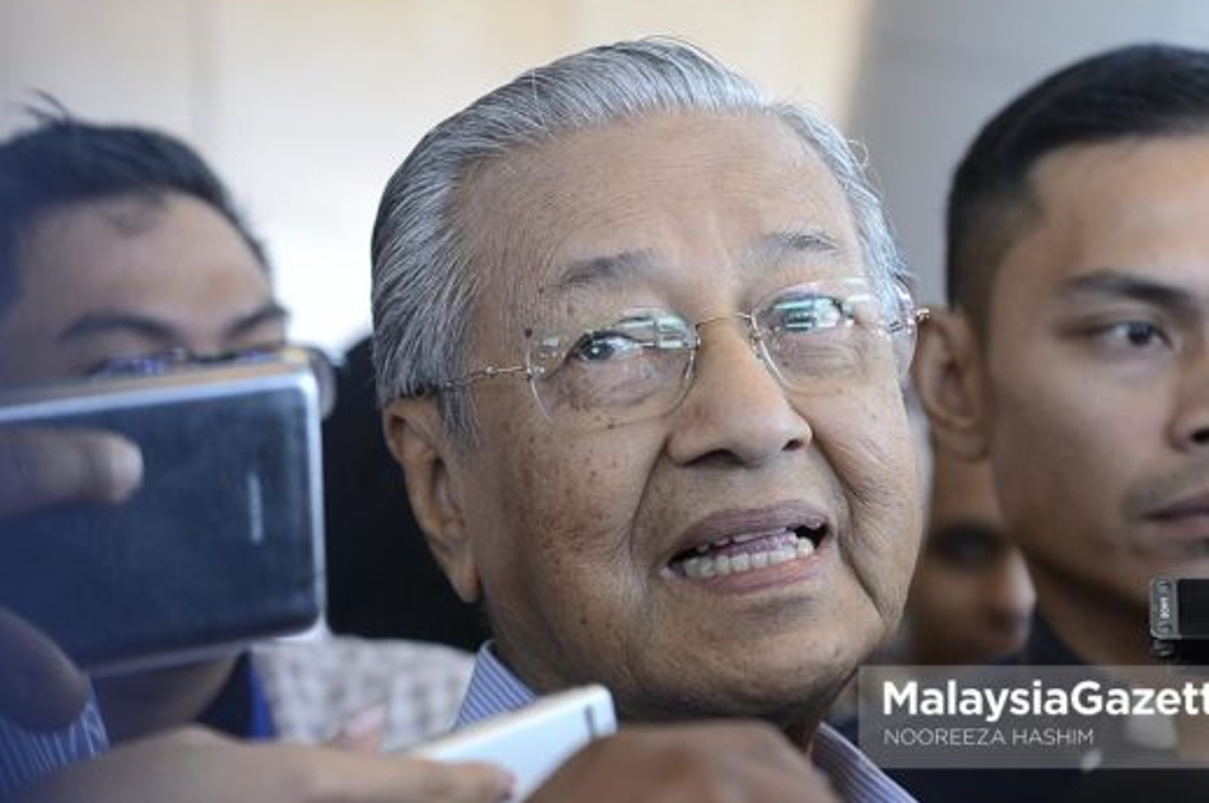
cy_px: 458
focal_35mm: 92
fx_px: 3086
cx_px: 641
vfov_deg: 14.8
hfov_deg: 22.2
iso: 1600
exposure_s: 1/125
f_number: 3.5
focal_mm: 70
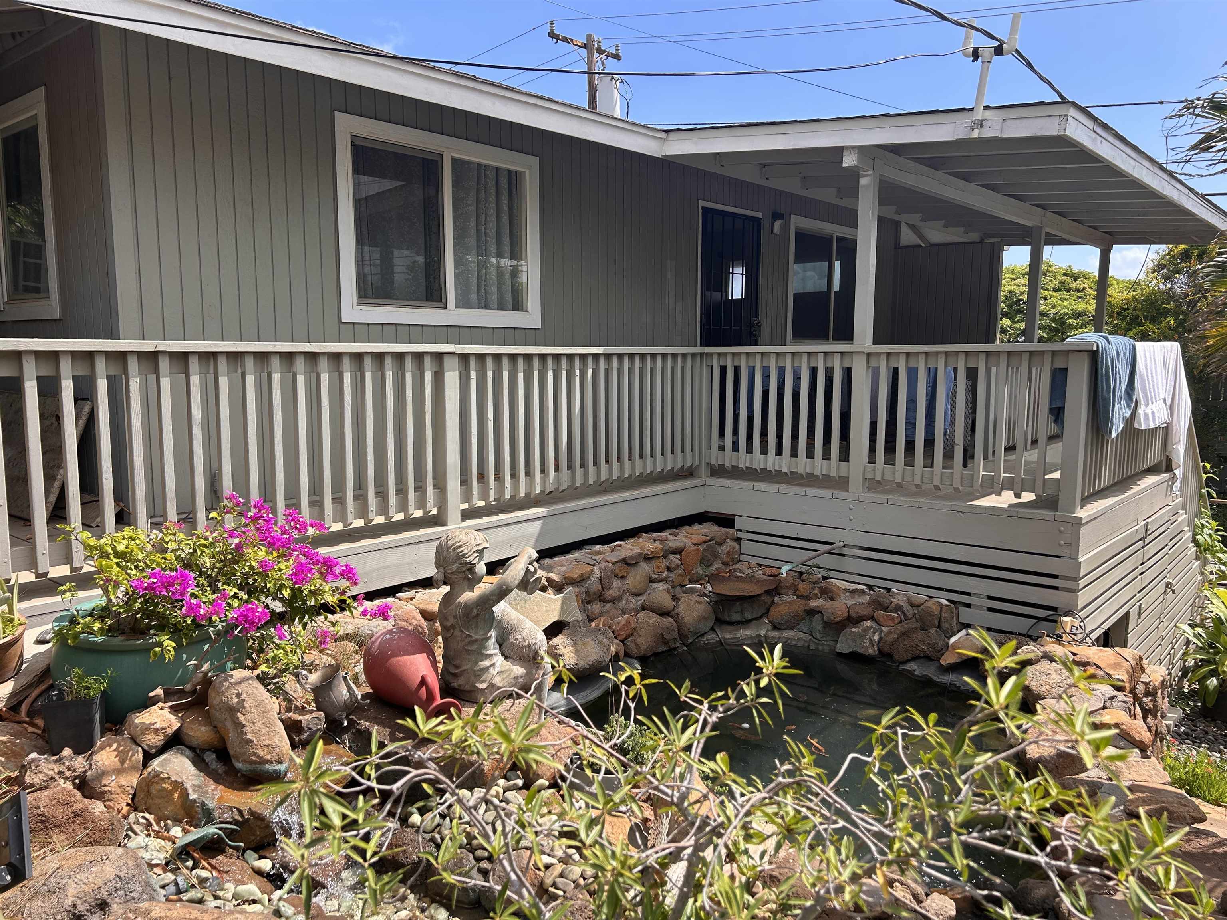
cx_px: 614
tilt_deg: -8.0
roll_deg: +0.7
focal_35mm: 26
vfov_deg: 53.1
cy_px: 460
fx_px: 922
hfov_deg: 67.3
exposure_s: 1/1972
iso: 50
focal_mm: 5.7
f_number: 1.5
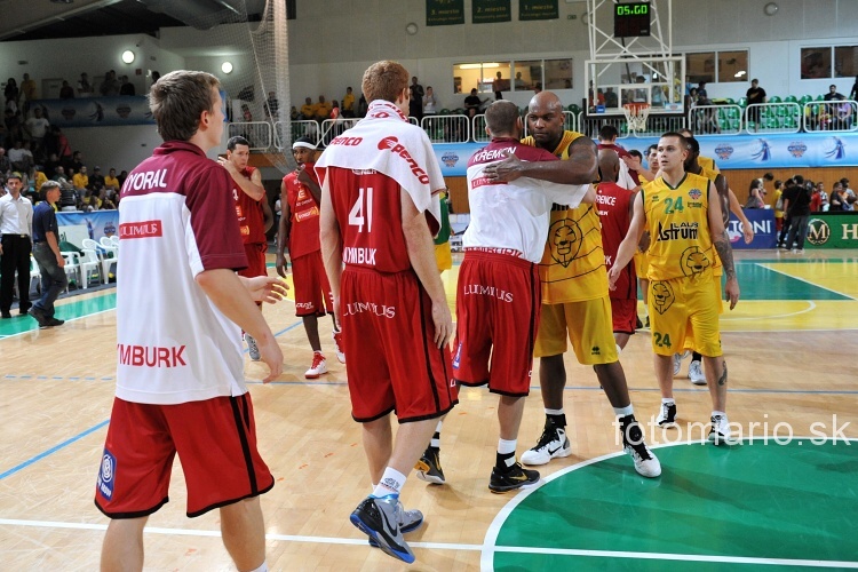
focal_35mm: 29
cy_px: 286
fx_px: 691
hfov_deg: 63.7
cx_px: 429
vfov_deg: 45.0
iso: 3200
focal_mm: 29
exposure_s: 1/640
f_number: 3.5
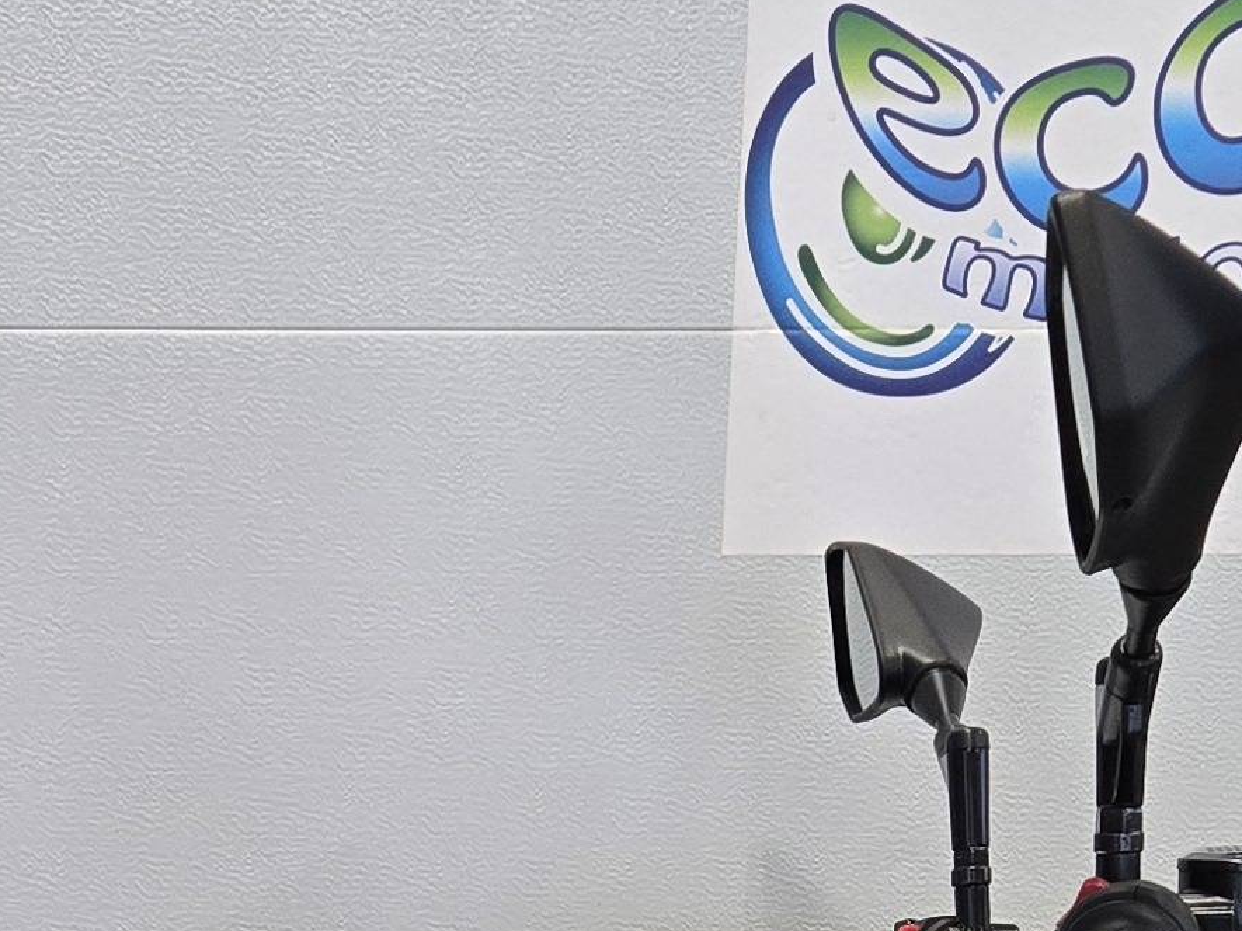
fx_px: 3730
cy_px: 1552
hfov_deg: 18.7
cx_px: 254
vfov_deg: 13.1
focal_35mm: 104
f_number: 1.8
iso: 200
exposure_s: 1/120
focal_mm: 5.4
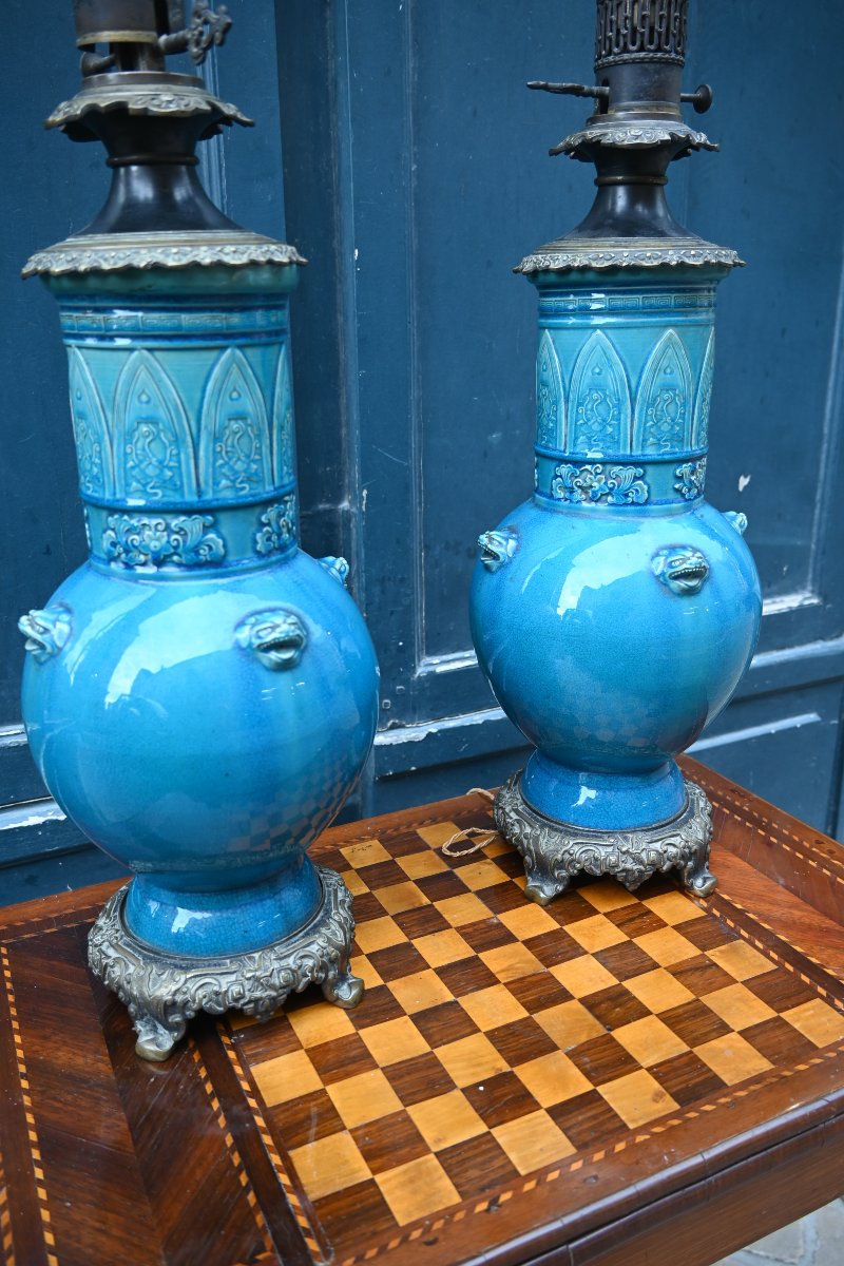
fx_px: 1029
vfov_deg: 63.2
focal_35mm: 29
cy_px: 633
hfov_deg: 44.6
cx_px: 422
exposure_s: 1/30
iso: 200
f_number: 3.5
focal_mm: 19.5
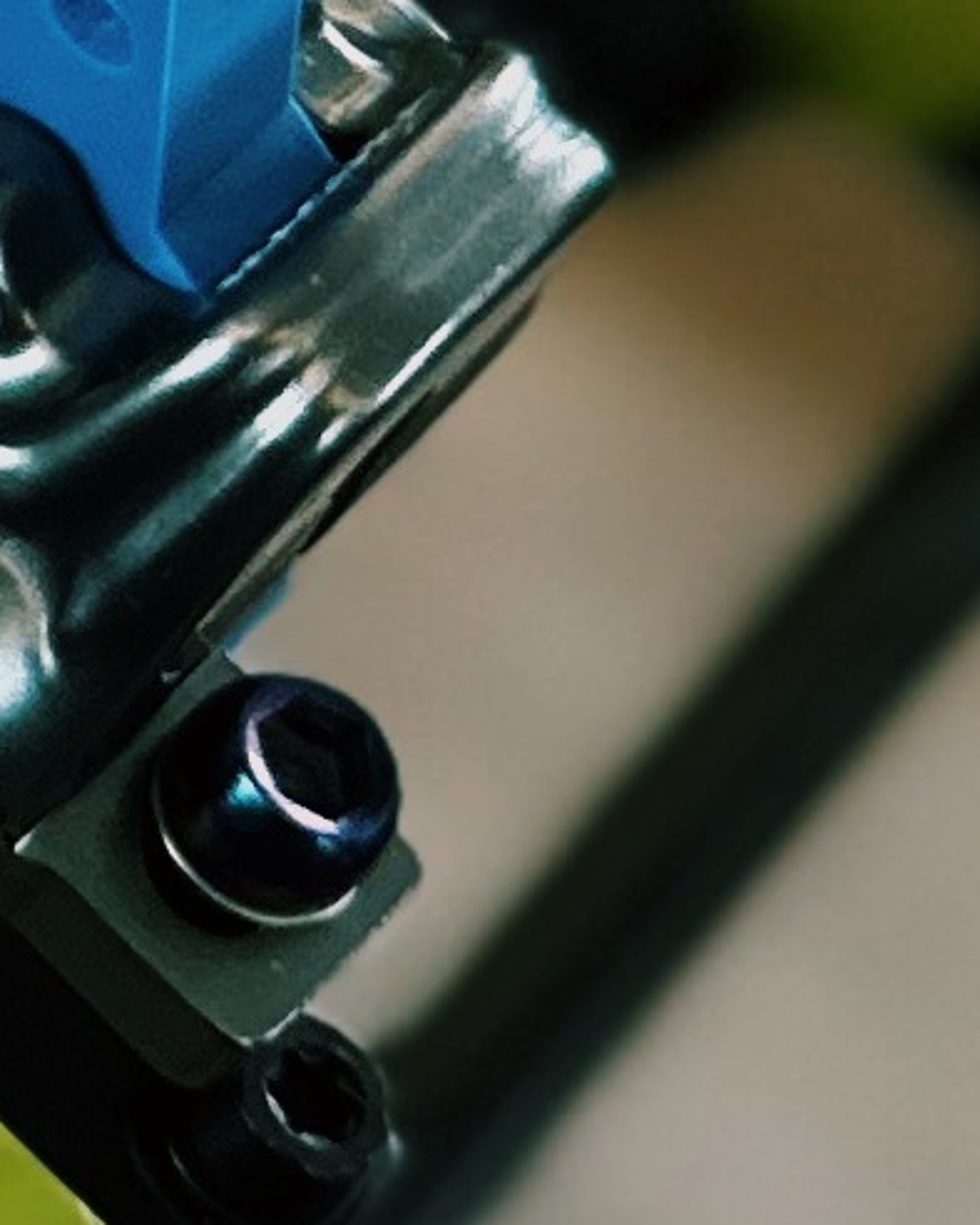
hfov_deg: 7.1
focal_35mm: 192
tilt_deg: -48.5
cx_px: -2040
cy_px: -1275
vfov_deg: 9.4
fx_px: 6957
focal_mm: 6.86
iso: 250
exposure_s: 1/88
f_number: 1.78
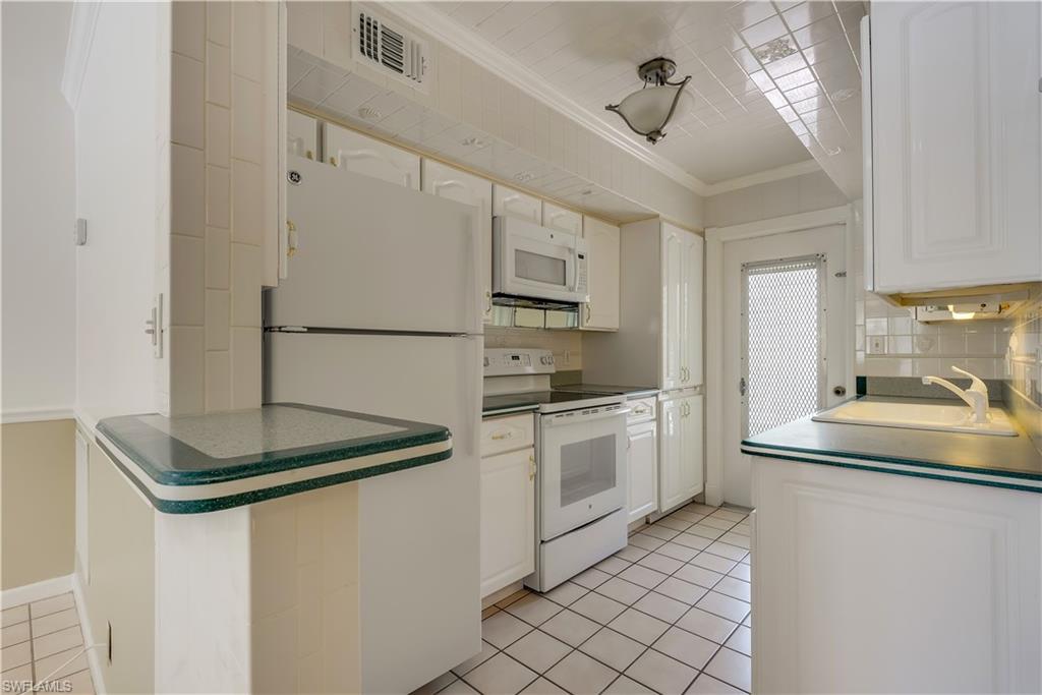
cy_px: 348
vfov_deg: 73.8
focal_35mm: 16
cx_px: 521
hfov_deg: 96.7
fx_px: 463
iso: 200
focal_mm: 16
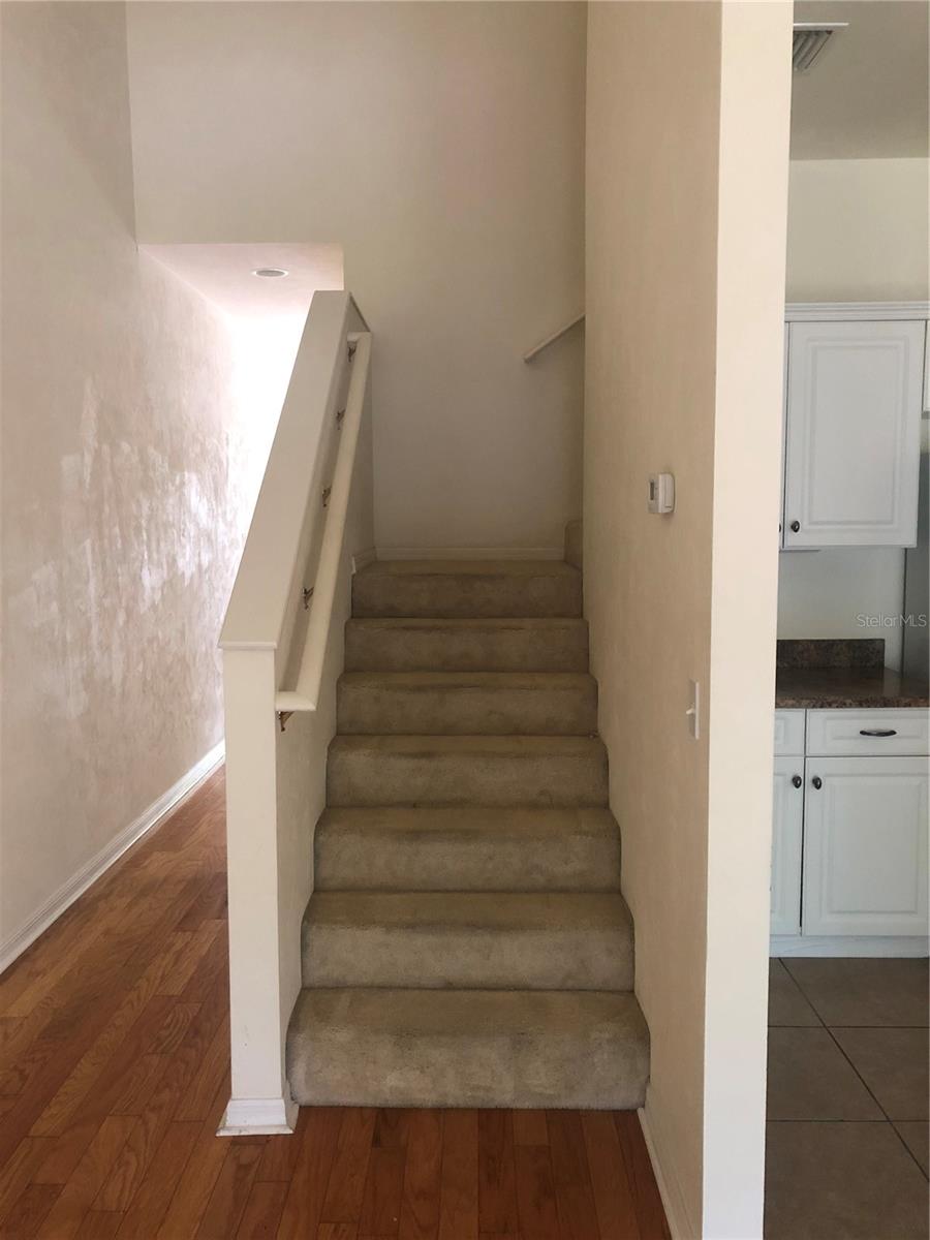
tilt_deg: -5.4
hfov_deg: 49.7
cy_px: 620
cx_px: 465
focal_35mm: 28
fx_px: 1003
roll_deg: +0.4
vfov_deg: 63.4
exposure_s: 1/15
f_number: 1.8
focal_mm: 4
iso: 80
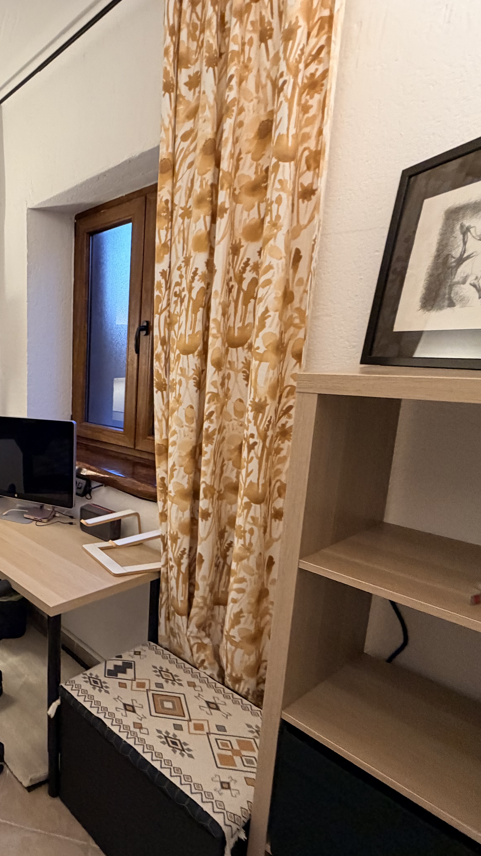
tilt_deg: -9.5
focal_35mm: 21
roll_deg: +1.8
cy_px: 438
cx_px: -16
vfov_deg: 83.8
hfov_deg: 44.3
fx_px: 476
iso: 320
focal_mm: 2.22
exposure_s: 1/50
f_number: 2.2
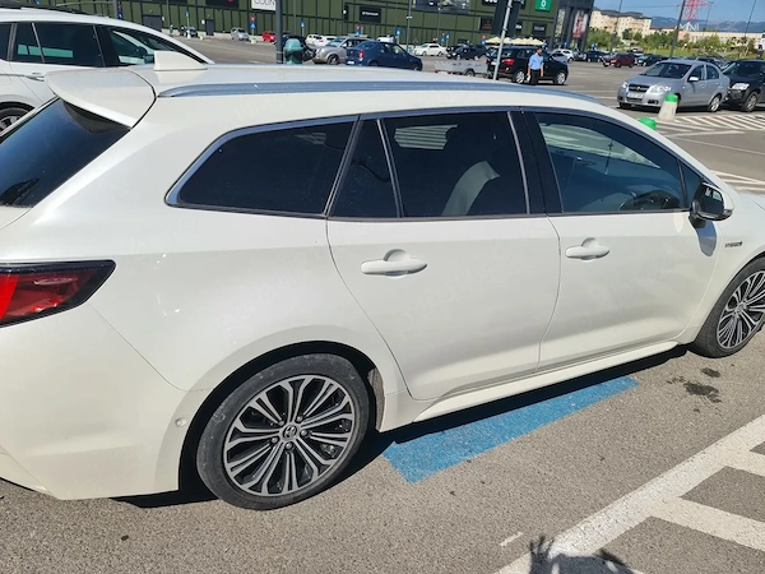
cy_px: 287
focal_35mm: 25
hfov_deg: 69.4
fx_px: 552
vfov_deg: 54.9
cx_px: 382
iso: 50
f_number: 1.8
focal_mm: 7
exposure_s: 1/1500
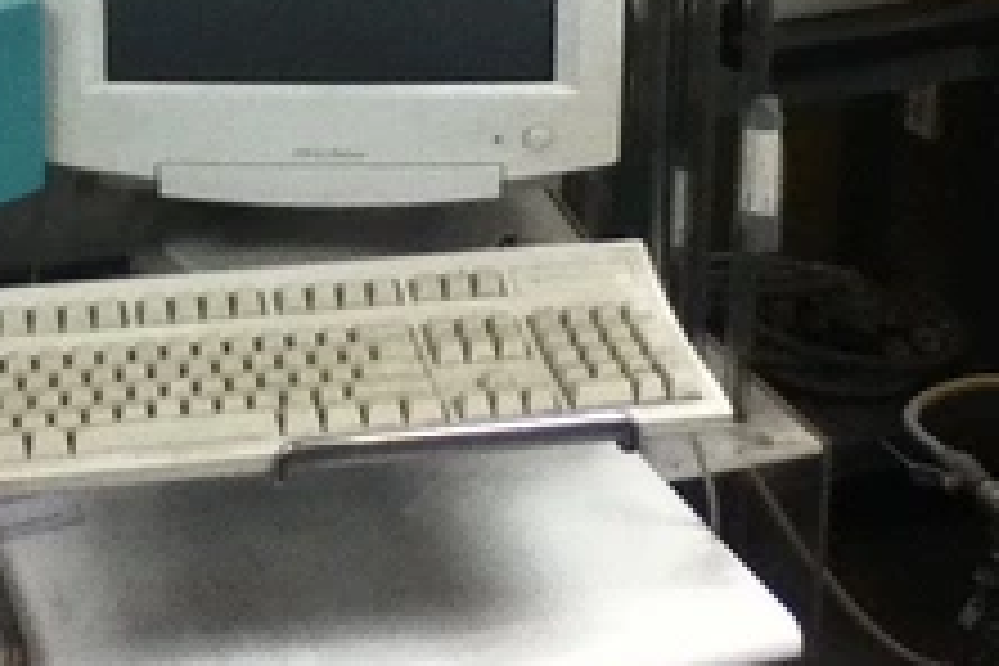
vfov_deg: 21.9
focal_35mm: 60
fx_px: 1665
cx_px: 225
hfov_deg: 32.6
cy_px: 32
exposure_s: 1/30
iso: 320
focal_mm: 3.85
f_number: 2.4
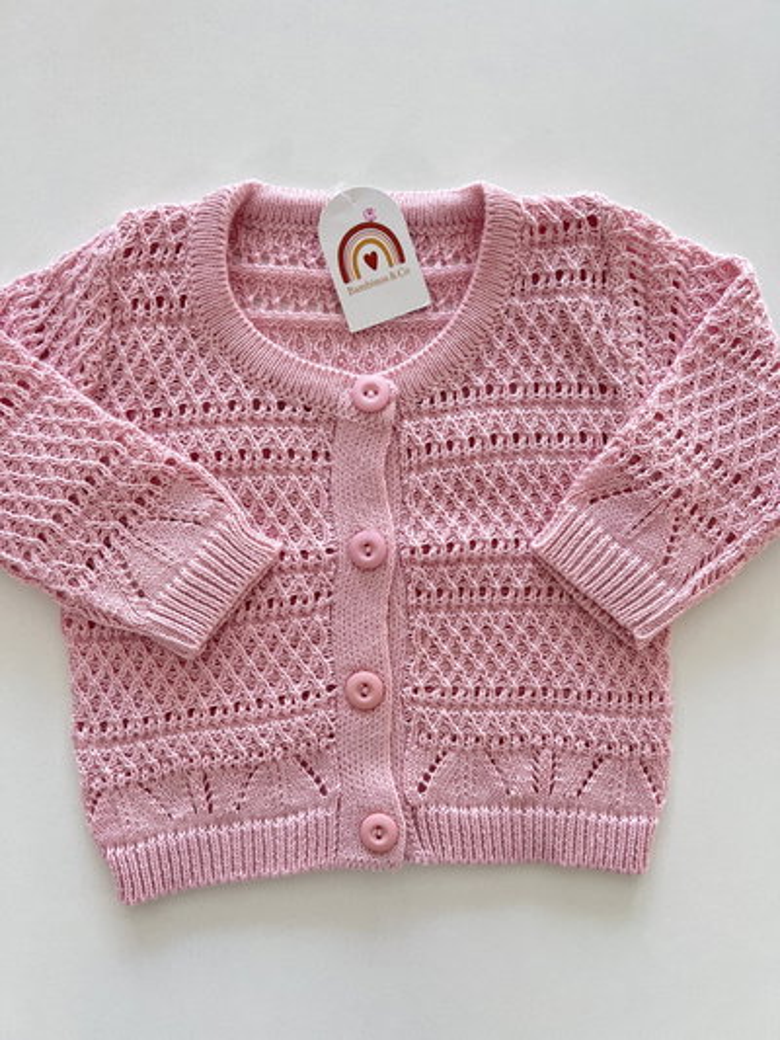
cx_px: 390
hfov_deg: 53.1
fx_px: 781
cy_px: 520
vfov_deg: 67.3
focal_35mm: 26
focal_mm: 5.7
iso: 125
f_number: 1.5
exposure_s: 1/121
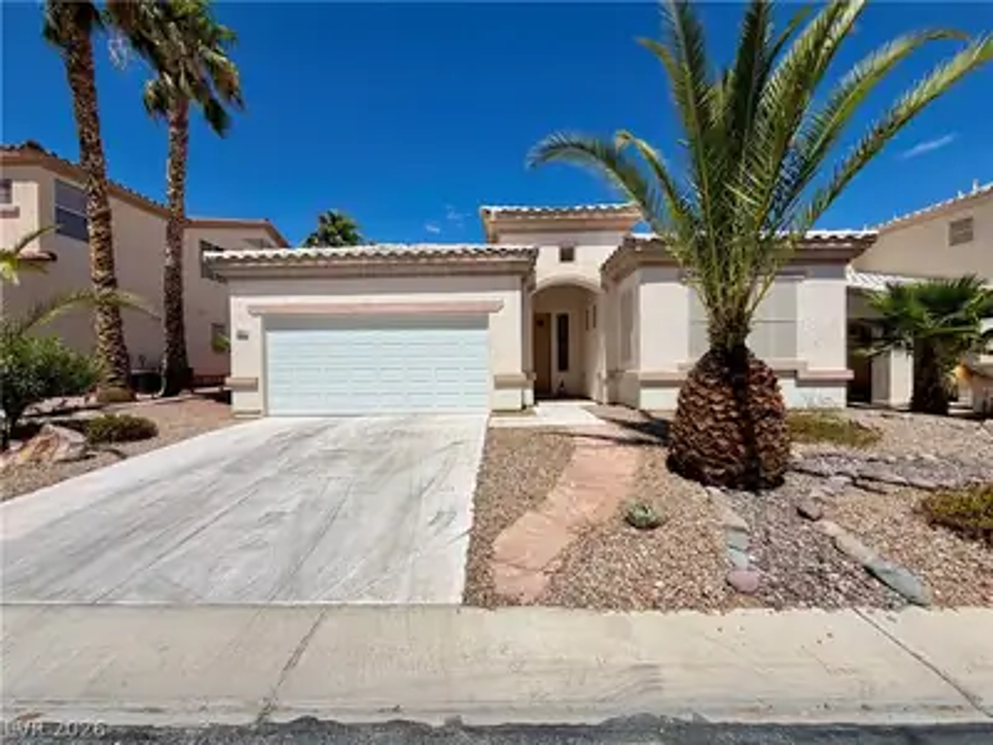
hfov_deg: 102.1
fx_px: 402
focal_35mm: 14
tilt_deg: -1.1
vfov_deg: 85.7
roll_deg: +1.4
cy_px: 372
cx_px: 496
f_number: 2.2
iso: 20
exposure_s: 1/2092
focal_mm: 2.22
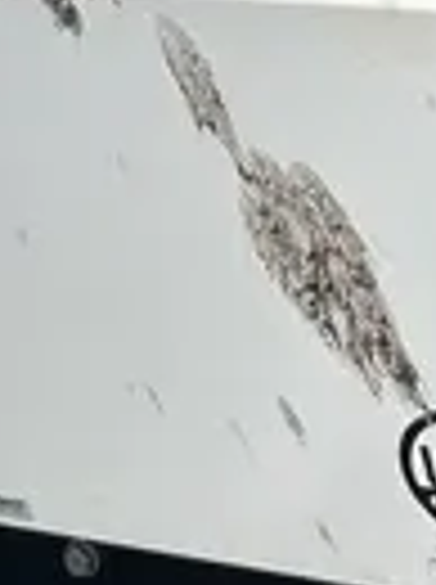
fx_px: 2477
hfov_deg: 9.8
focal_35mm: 147
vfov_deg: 13.1
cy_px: -97
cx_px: 643
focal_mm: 5.7
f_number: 1.5
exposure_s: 1/6579
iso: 50
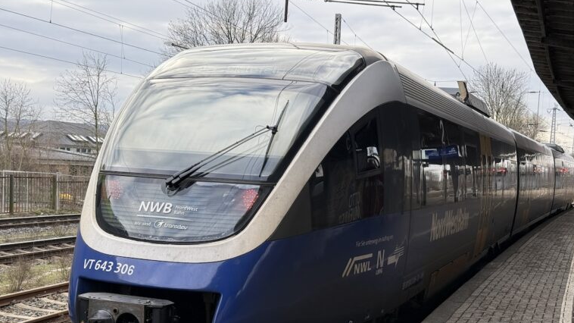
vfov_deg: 22.5
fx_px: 806
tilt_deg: -3.4
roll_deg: -2.6
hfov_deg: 39.2
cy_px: 211
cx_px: 289
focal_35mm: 53
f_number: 1.78
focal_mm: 6.76
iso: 100
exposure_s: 1/786
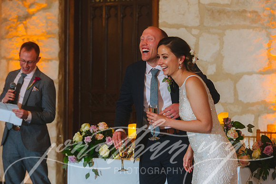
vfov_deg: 13.0
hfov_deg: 19.5
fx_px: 805
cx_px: 138
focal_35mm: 105
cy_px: 92
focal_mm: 105
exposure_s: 1/125
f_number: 2.8
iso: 2500
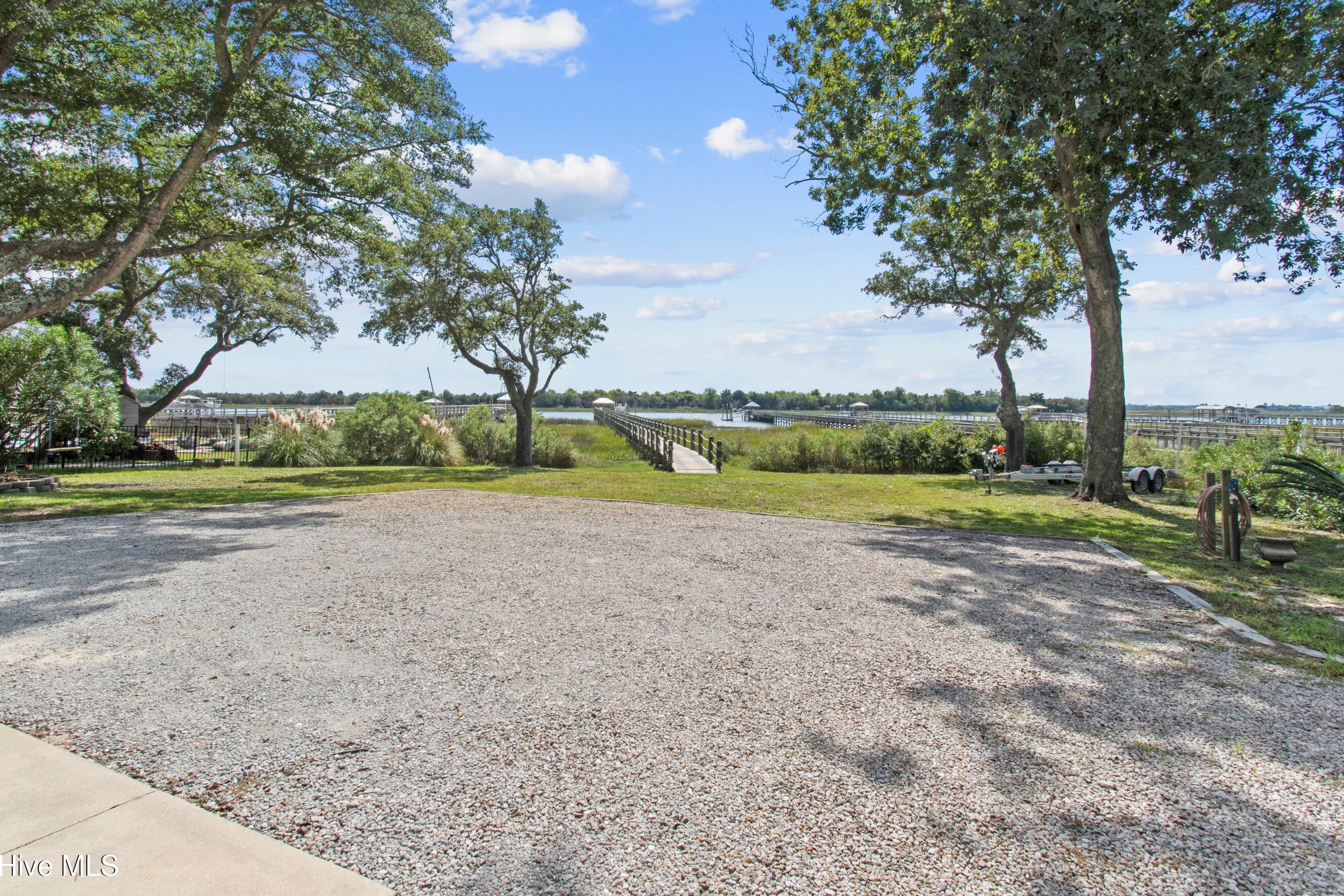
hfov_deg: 93.3
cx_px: 664
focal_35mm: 17
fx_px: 635
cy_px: 405
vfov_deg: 70.3
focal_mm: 10
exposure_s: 1/200
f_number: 7.1
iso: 100
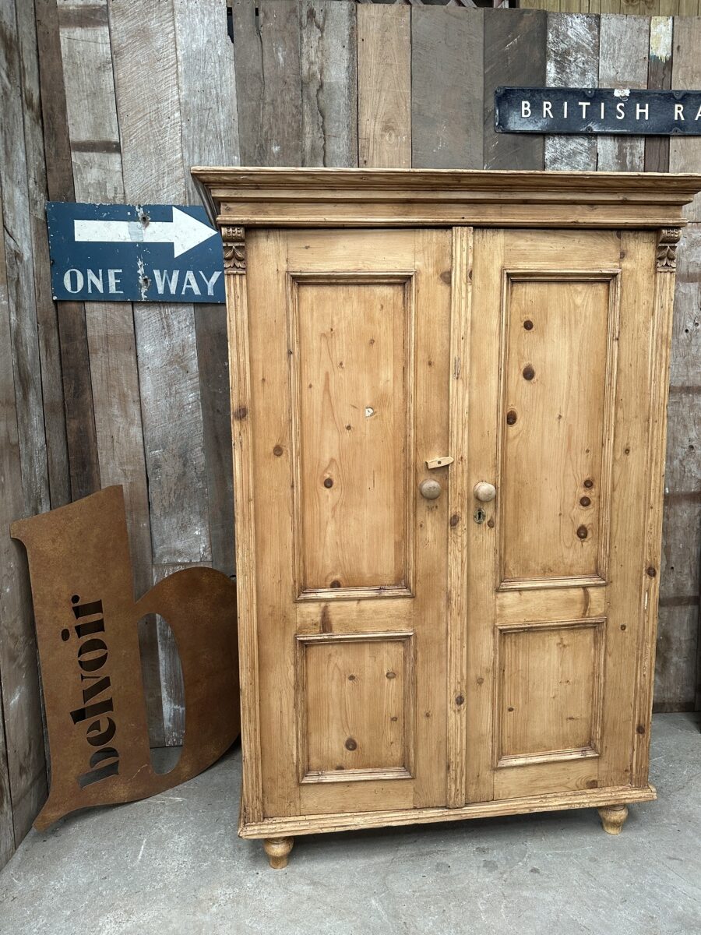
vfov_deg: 71.6
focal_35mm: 24
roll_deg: +1.6
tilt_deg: -7.7
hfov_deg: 56.8
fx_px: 648
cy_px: 468
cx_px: 350
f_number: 1.78
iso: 250
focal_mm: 6.86
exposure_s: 1/77
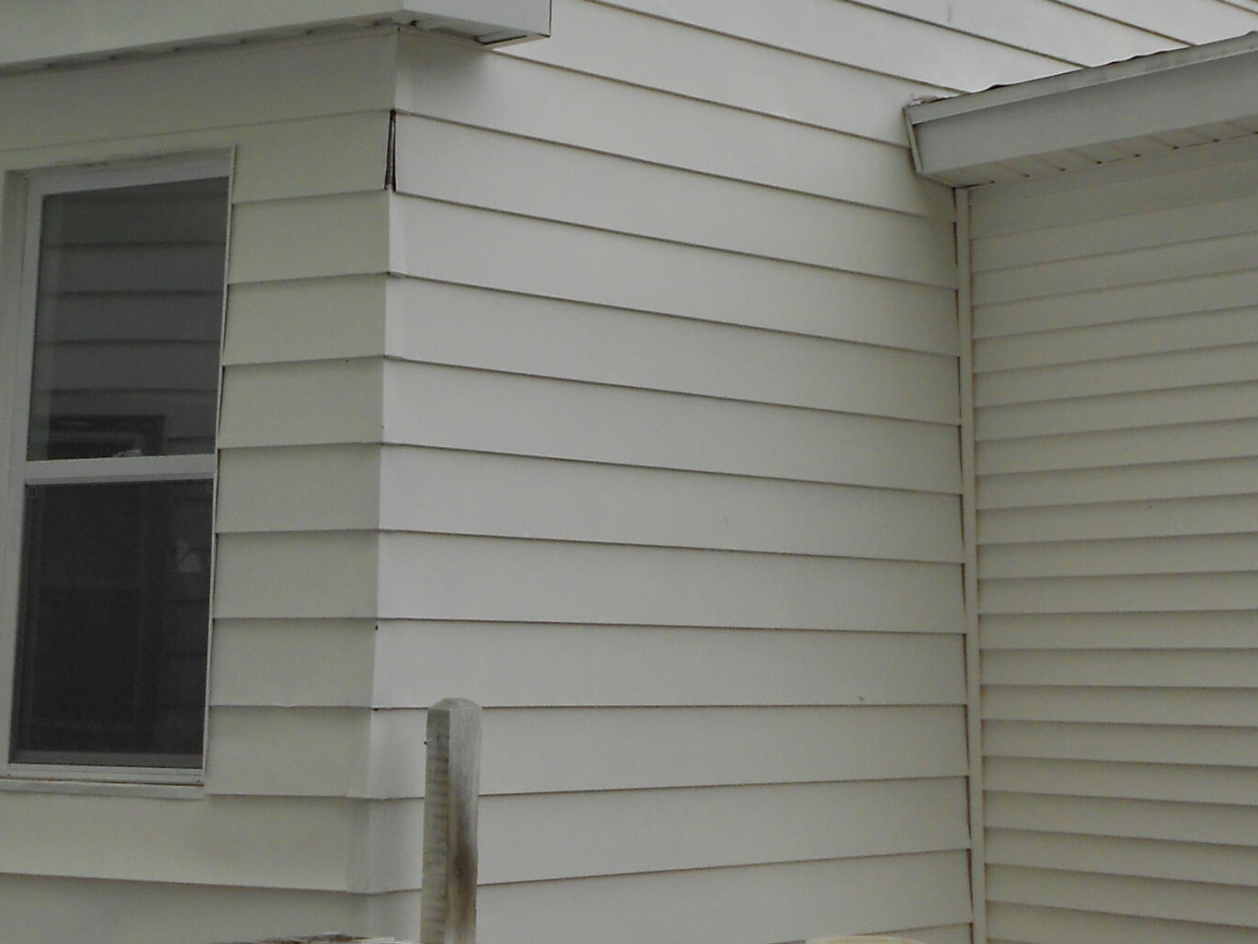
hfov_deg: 30.3
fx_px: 2326
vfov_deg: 22.6
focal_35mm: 64
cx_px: 601
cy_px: 194
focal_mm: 5.1
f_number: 3.4
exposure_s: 1/320
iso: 80
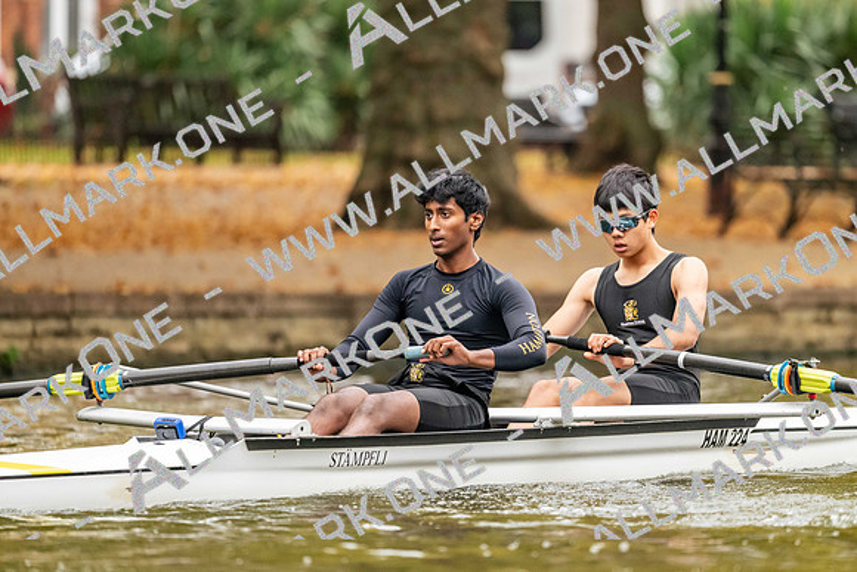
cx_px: 428
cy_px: 286
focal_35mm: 400
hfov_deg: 5.2
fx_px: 9524
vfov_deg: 3.4
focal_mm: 400
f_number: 4.5
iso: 4500
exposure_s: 1/2500
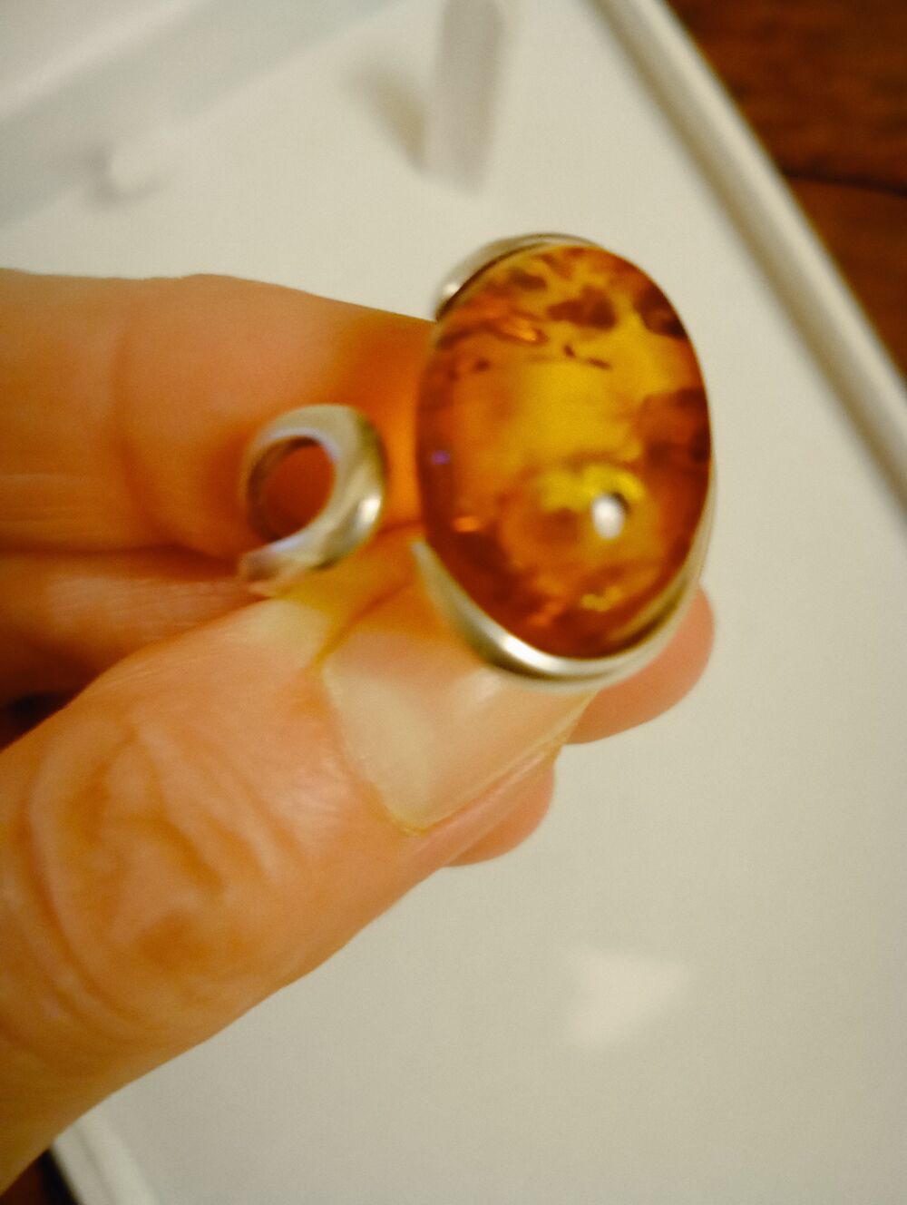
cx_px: 454
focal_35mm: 28
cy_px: 602
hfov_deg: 49.9
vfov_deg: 63.4
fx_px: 976
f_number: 1.8
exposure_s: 1/25
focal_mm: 4.22
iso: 1998
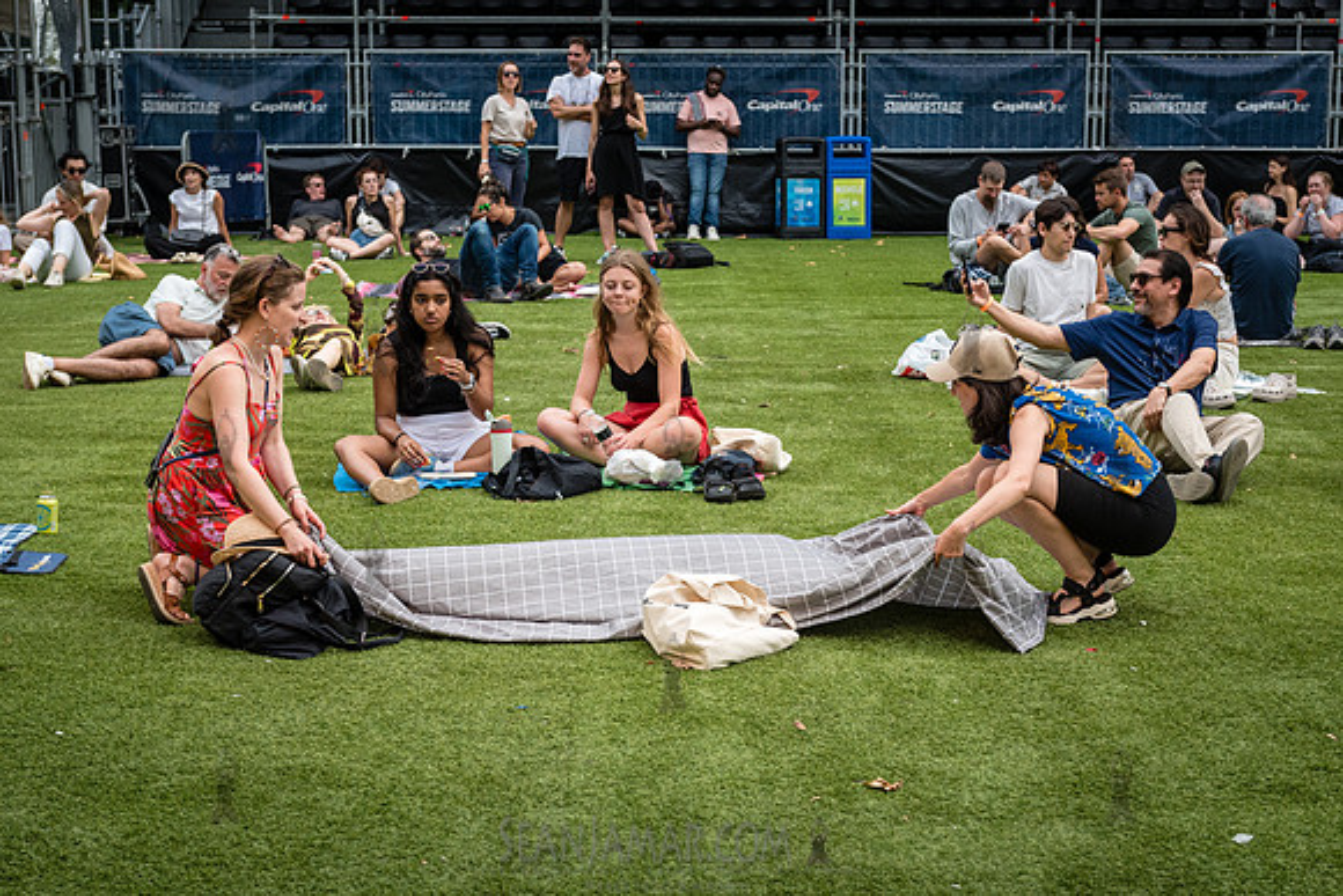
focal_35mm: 62
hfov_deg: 32.3
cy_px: 528
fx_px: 2322
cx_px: 690
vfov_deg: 21.8
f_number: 4
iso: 500
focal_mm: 52
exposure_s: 1/1250
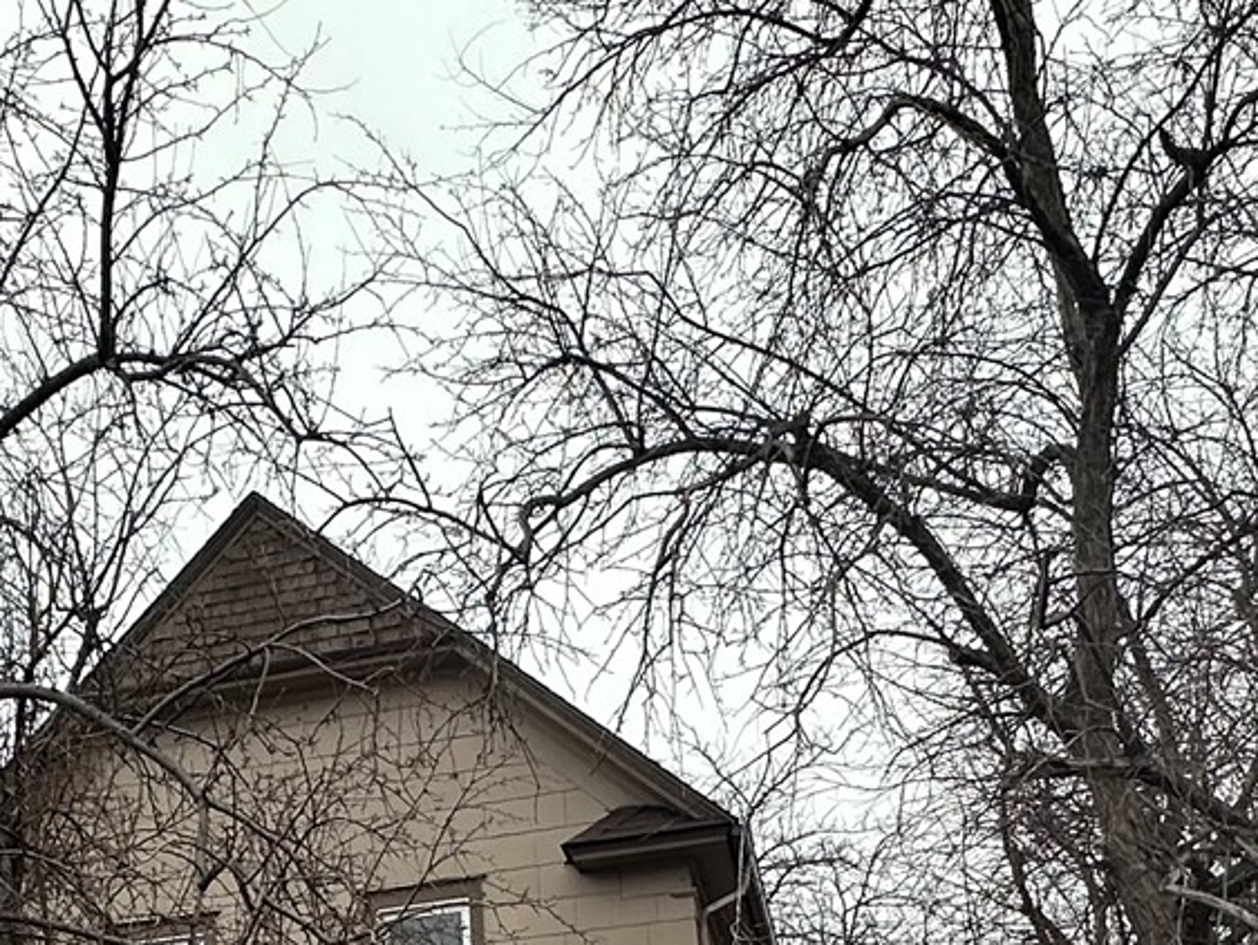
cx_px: 495
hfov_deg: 37.3
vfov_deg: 25.1
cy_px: 1194
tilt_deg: +9.4
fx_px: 1854
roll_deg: +2.8
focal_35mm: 51
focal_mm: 2.22
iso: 40
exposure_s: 1/286
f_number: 2.2
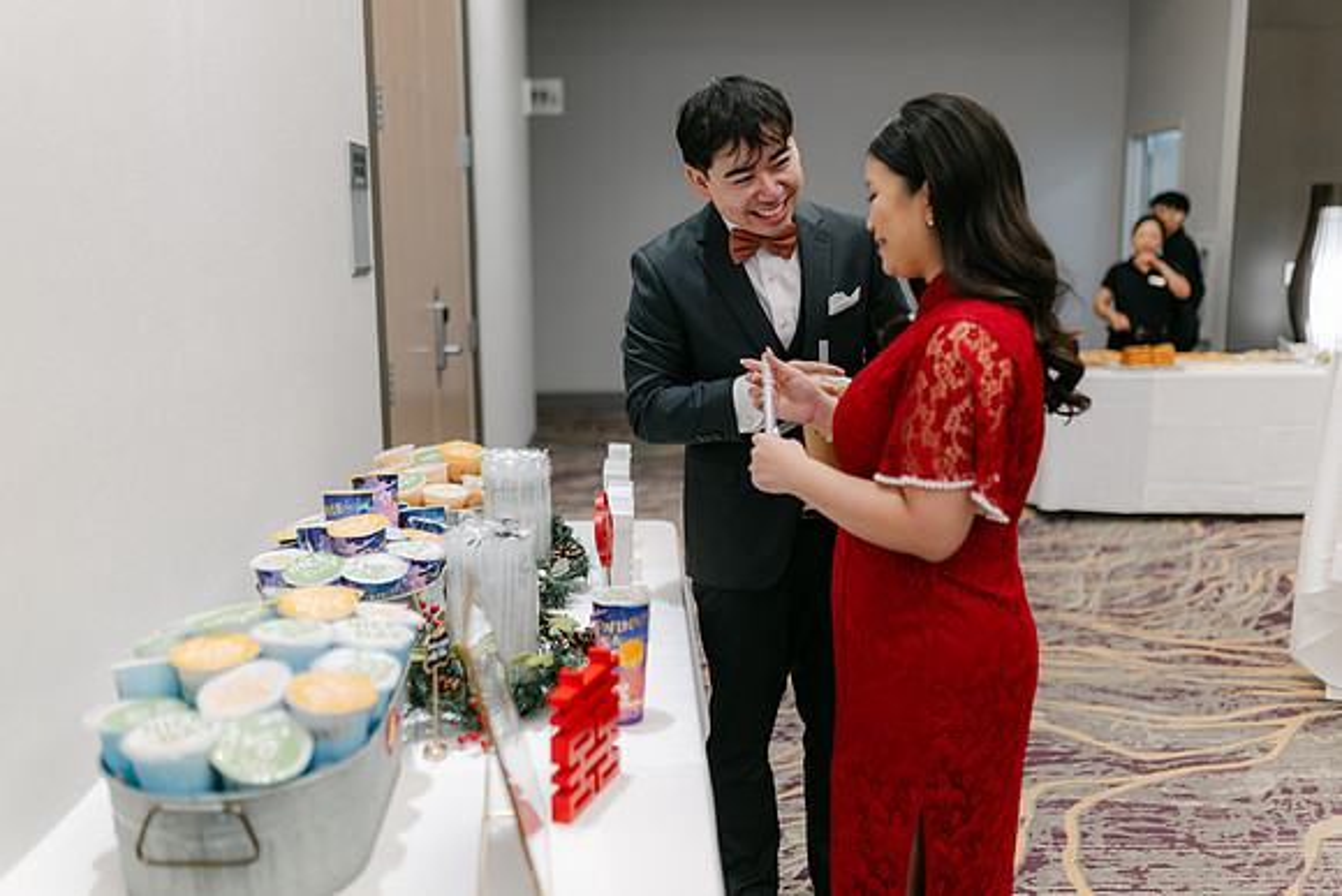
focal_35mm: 35
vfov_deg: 37.9
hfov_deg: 54.4
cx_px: 671
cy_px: 448
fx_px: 1305
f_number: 1.4
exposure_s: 1/200
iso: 110
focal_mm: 35
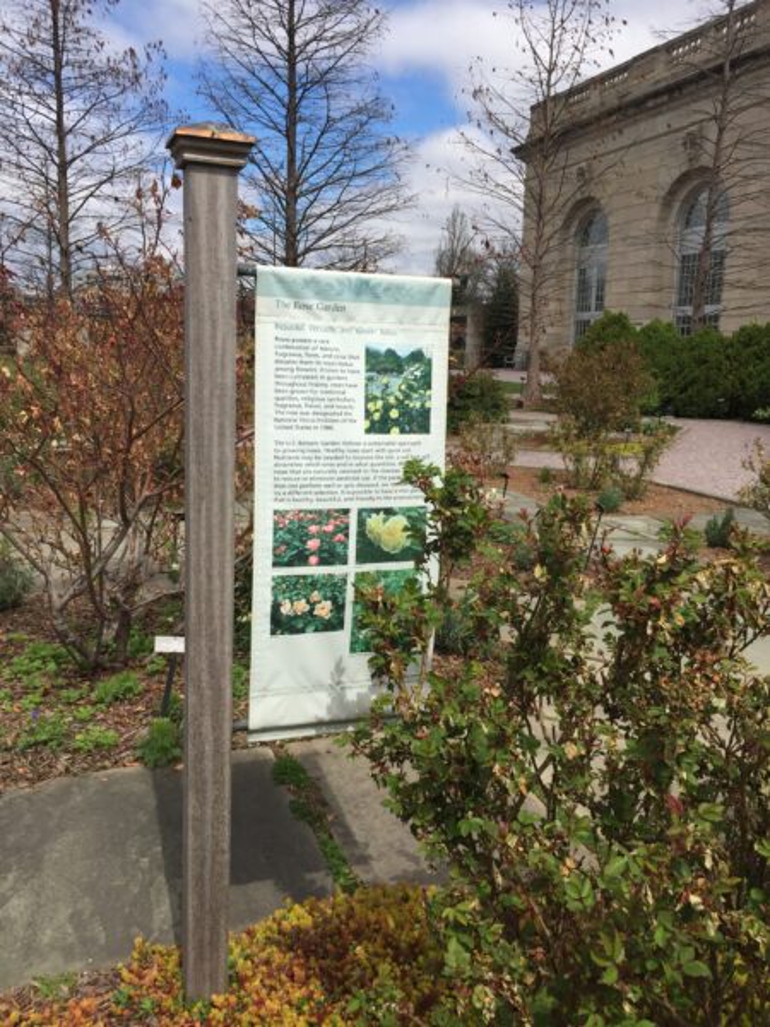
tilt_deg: -10.1
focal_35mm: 29
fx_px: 860
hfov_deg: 48.2
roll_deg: -0.3
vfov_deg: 61.7
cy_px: 514
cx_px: 385
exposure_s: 1/2825
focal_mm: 4.15
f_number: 2.2
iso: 32
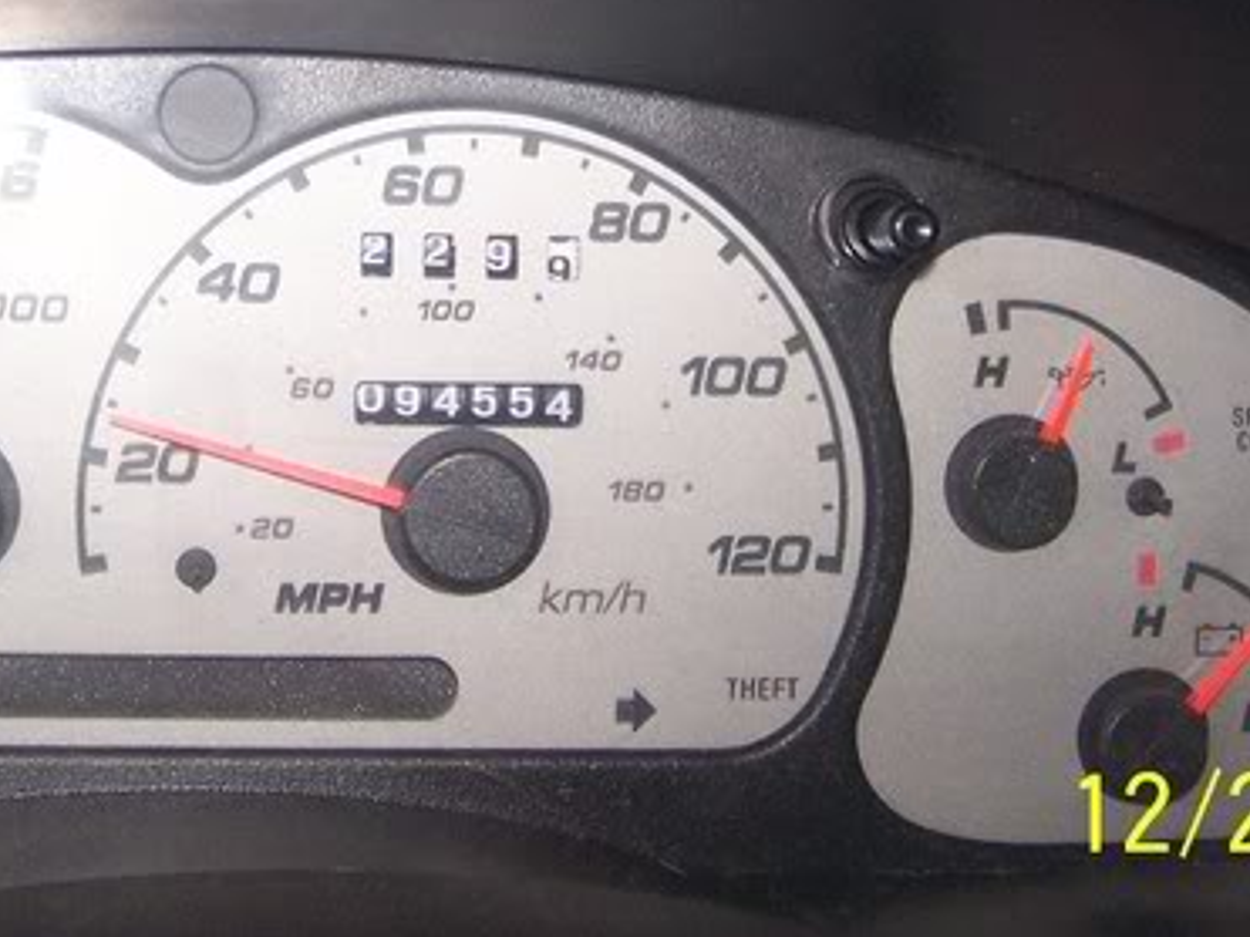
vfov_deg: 17.7
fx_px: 2960
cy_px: 71
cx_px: 391
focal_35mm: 82
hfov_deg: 23.7
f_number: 2.8
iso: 140
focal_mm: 6.3
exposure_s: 1/60
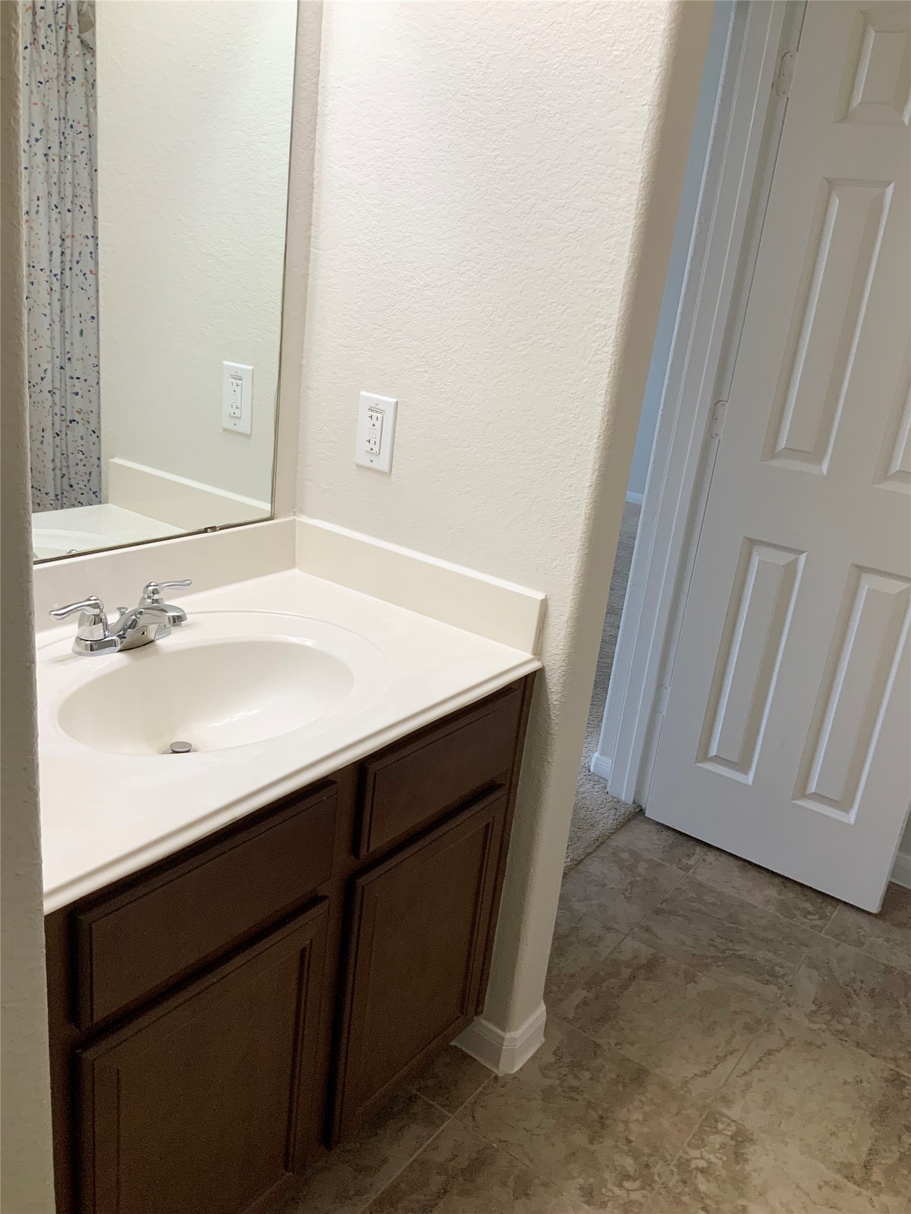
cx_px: 456
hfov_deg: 48.2
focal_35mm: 29
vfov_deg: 61.7
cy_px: 607
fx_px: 1018
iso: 50
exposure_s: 1/60
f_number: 1.8
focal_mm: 3
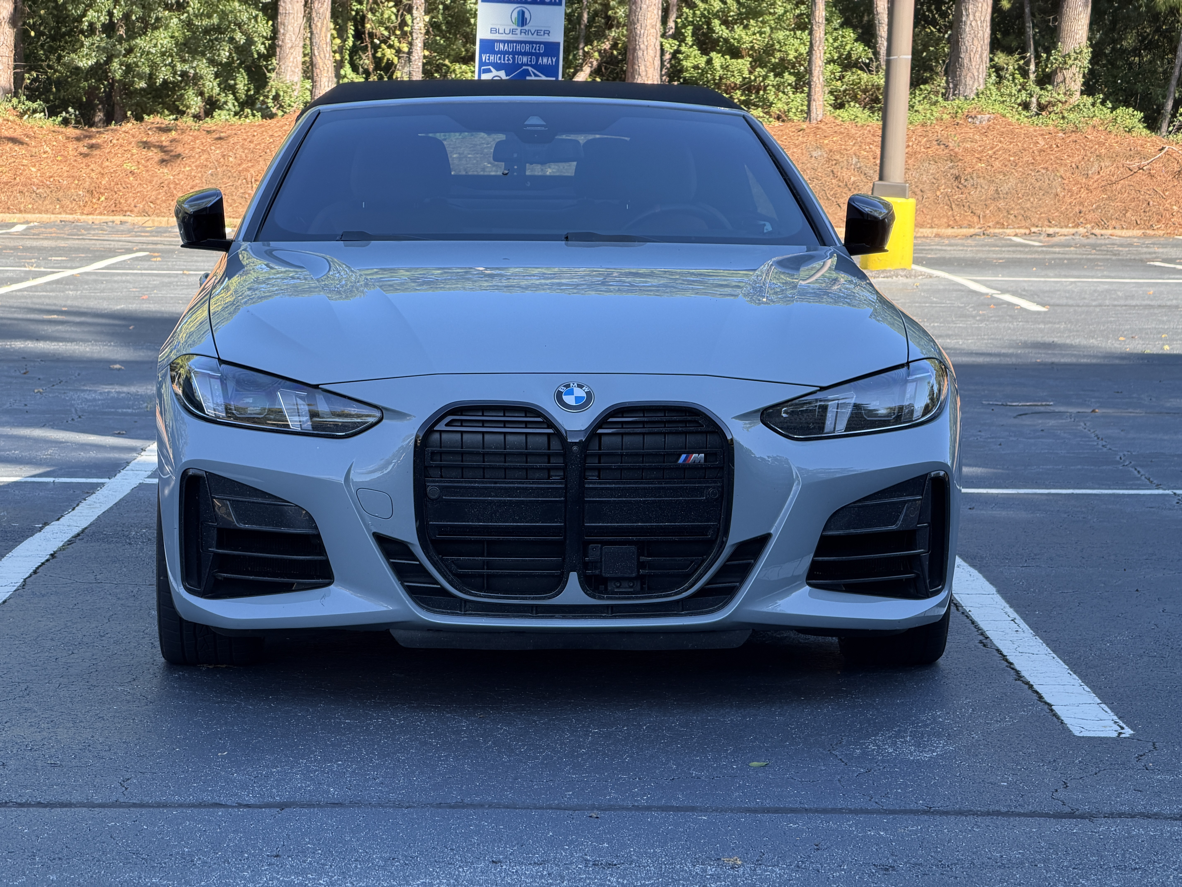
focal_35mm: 100
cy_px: 444
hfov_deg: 19.6
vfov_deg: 14.8
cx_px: 591
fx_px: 3415
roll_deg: -2.6
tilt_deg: -4.2
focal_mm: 16.89
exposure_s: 1/148
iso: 50
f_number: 2.8
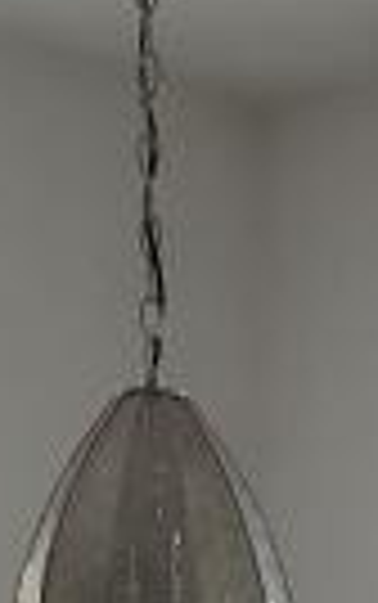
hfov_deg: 6.2
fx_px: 3454
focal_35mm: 210
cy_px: 1588
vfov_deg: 8.8
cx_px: 513
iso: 80
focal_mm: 3.92
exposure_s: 1/50
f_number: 1.7
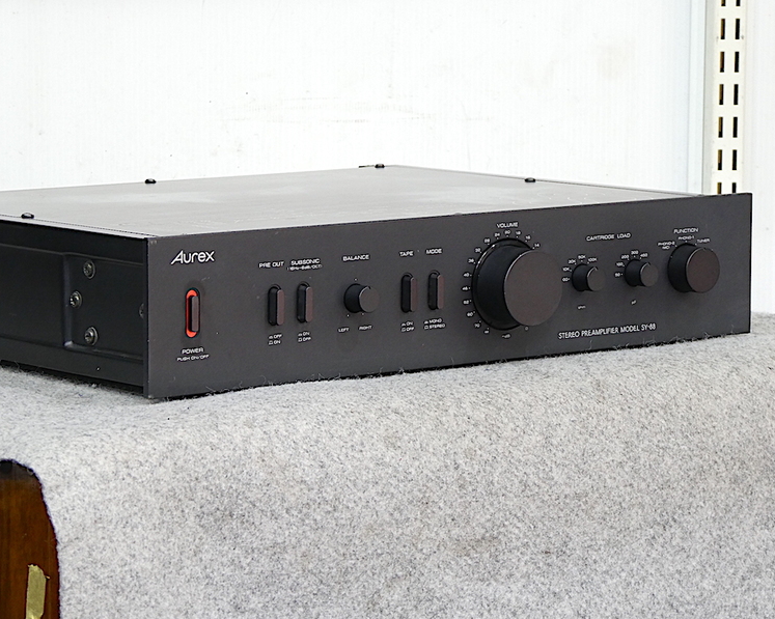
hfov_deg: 14.5
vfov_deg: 11.6
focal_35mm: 133
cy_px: 266
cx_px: 300
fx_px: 3049
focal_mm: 19
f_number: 5.1
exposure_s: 1/6
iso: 200
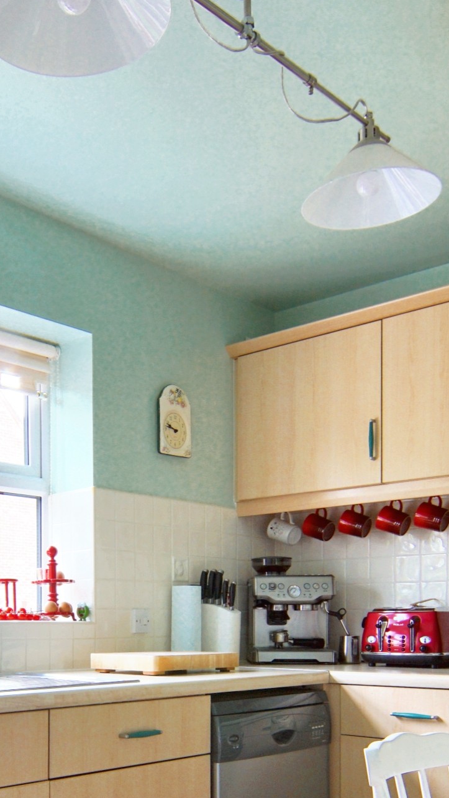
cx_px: 103
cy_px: 625
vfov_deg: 46.8
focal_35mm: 41
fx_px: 873
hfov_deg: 28.4
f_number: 11
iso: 100
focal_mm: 11
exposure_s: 1/5
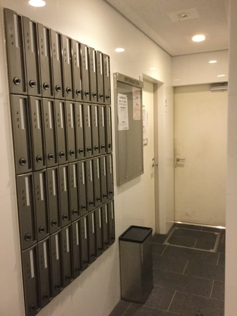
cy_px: 158
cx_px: 118
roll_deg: +1.2
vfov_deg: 58.4
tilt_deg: -6.8
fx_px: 283
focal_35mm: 31
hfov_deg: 45.4
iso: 320
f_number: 2.4
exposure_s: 1/15
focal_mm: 3.3
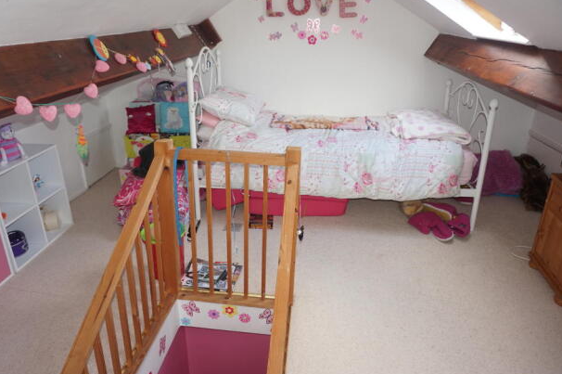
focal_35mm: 26
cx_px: 270
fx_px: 406
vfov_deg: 49.5
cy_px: 182
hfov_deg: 69.4
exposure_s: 1/60
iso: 200
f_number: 4
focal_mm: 16
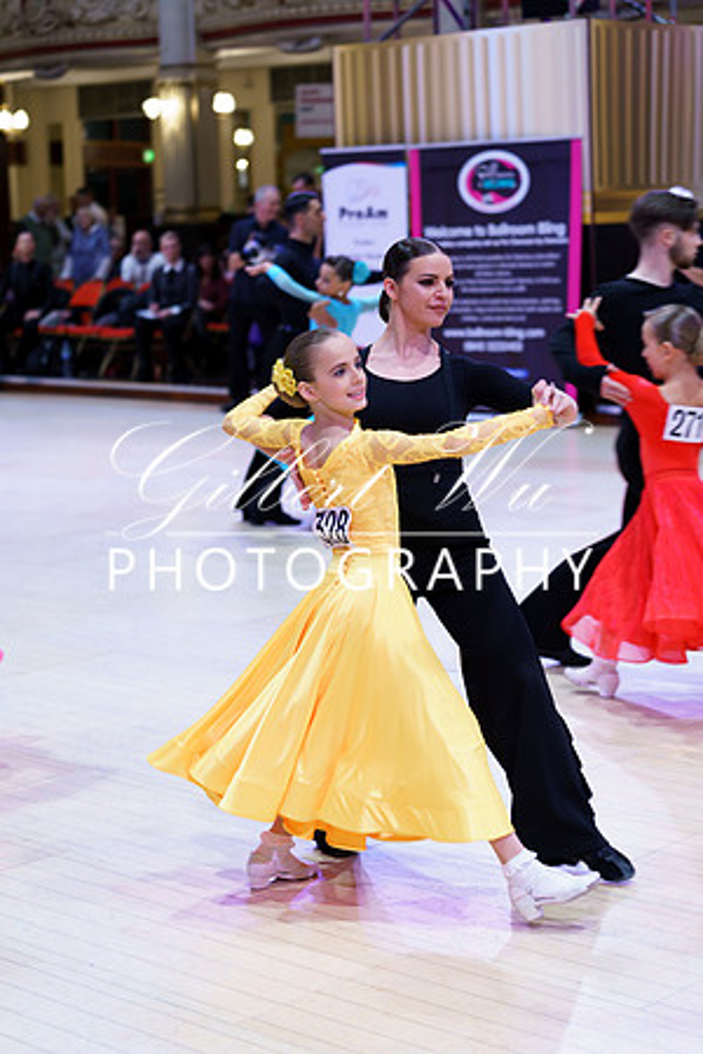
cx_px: 352
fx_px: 2050
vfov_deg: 28.8
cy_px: 527
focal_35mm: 70
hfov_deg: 19.5
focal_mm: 70
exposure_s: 1/100
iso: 640
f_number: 2.8
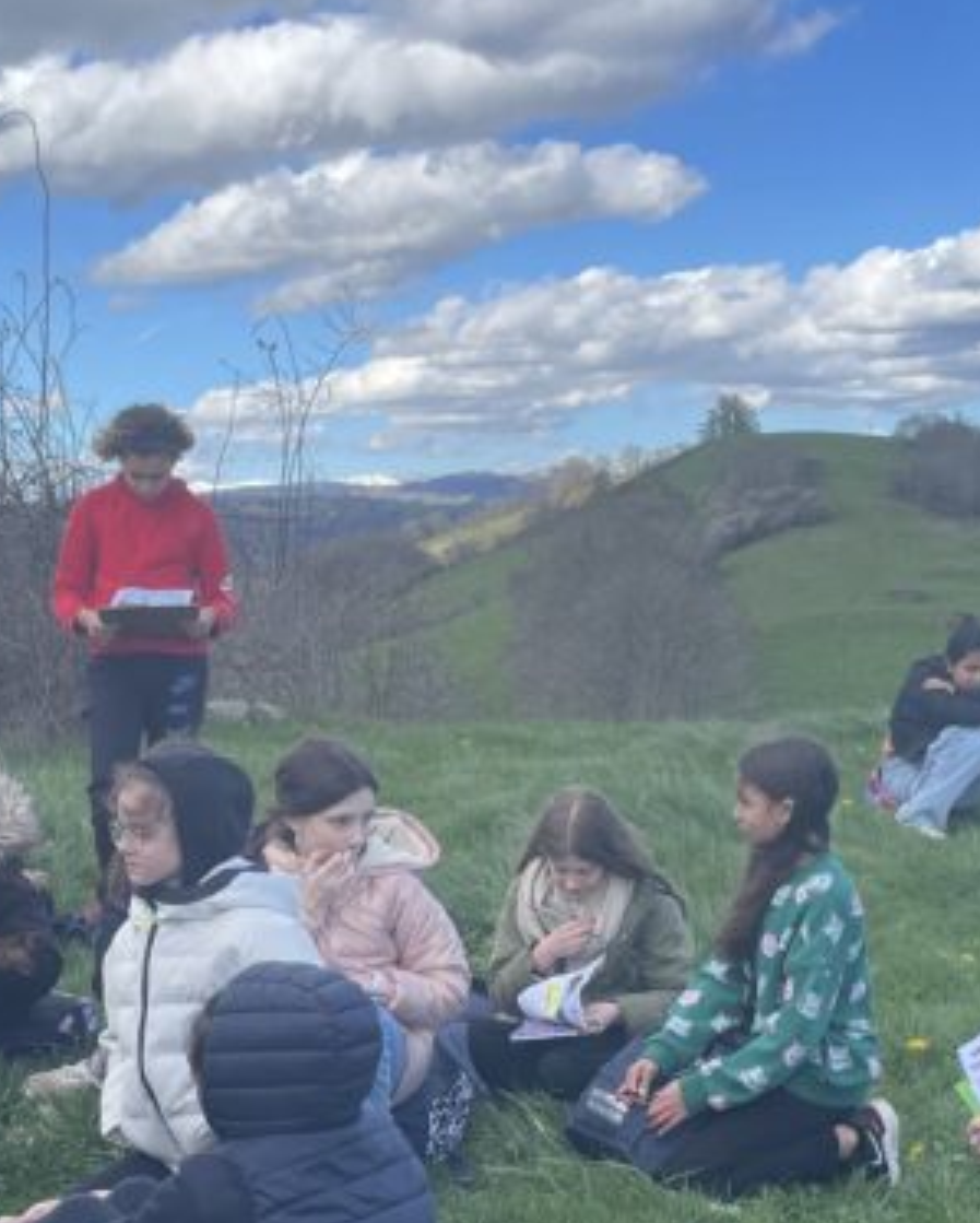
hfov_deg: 26.2
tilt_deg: -10.2
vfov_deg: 31.6
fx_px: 2100
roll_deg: +2.2
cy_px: 984
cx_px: 405
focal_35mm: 58
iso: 32
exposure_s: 1/1435
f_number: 1.6
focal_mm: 4.2
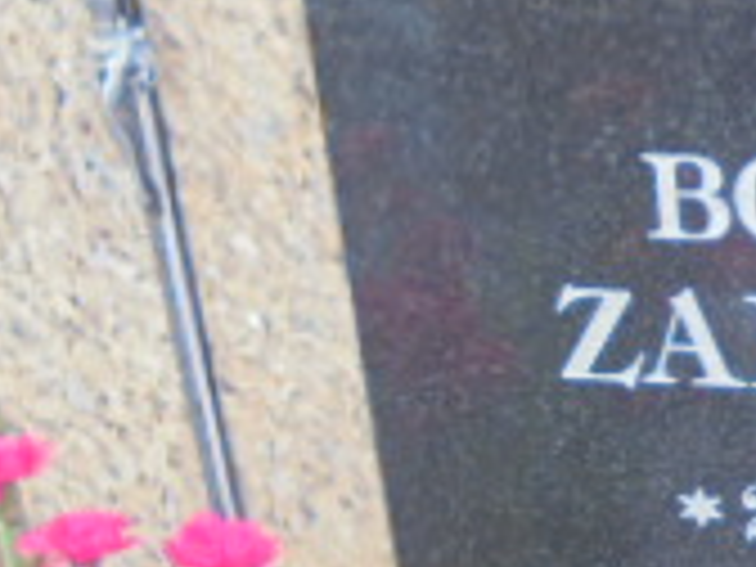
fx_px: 2162
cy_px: 405
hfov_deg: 18.4
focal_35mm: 99
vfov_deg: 14.9
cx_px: 986
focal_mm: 4.6
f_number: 3.5
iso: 100
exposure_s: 1/40
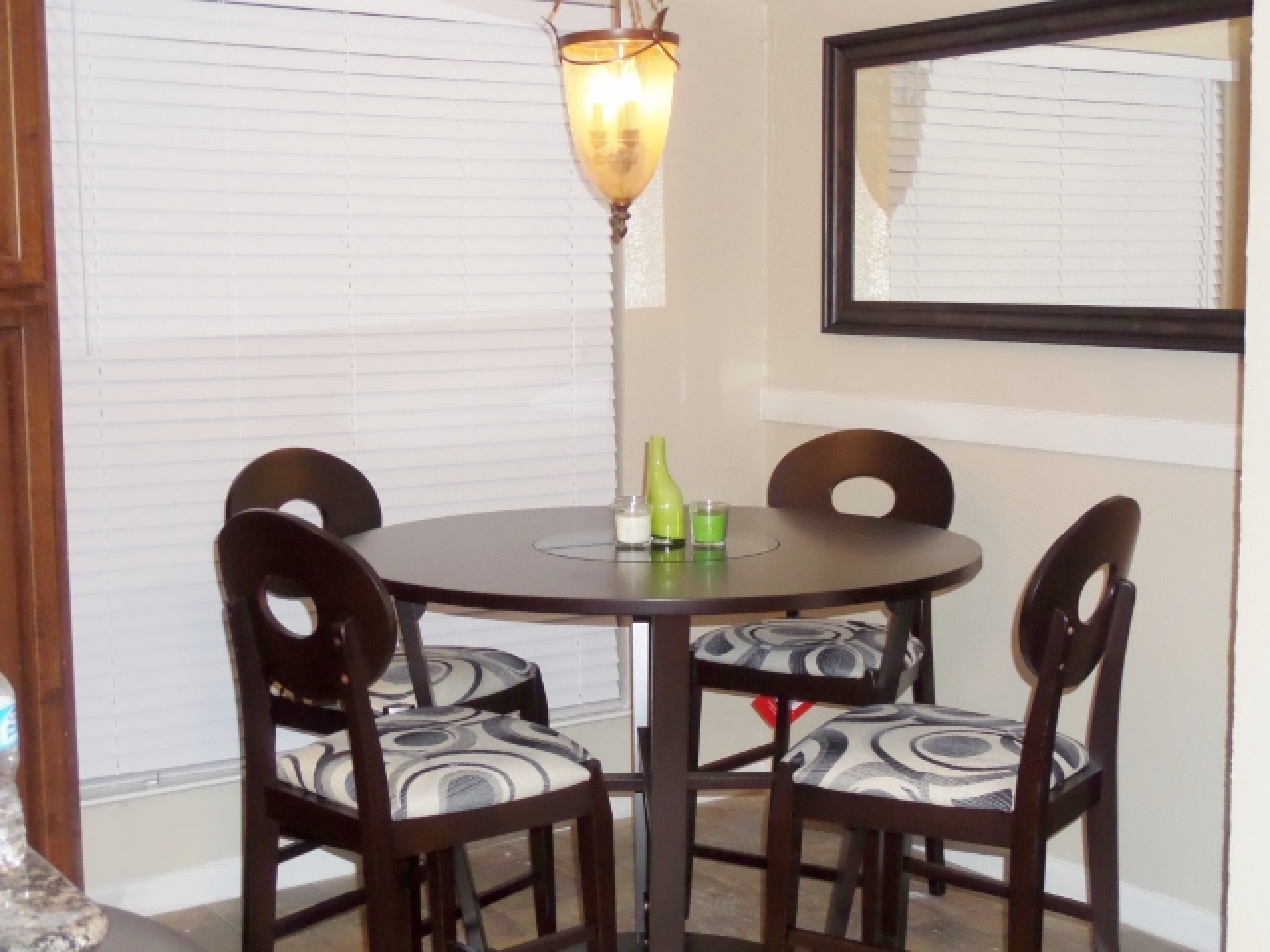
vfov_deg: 27.5
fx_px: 1944
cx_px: 635
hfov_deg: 36.2
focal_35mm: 53
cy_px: 476
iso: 400
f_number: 3.8
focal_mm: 8.7
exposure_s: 1/45
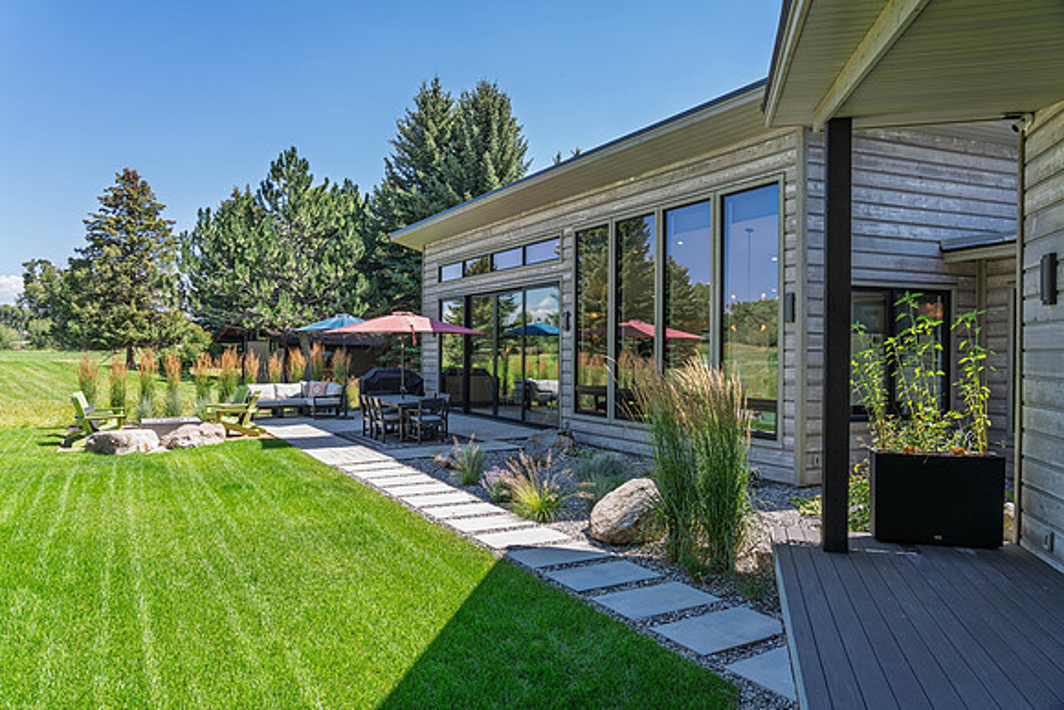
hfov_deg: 73.7
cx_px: 532
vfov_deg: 53.2
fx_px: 709
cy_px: 355
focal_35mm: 24
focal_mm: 24
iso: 200
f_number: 9
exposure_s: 1/125
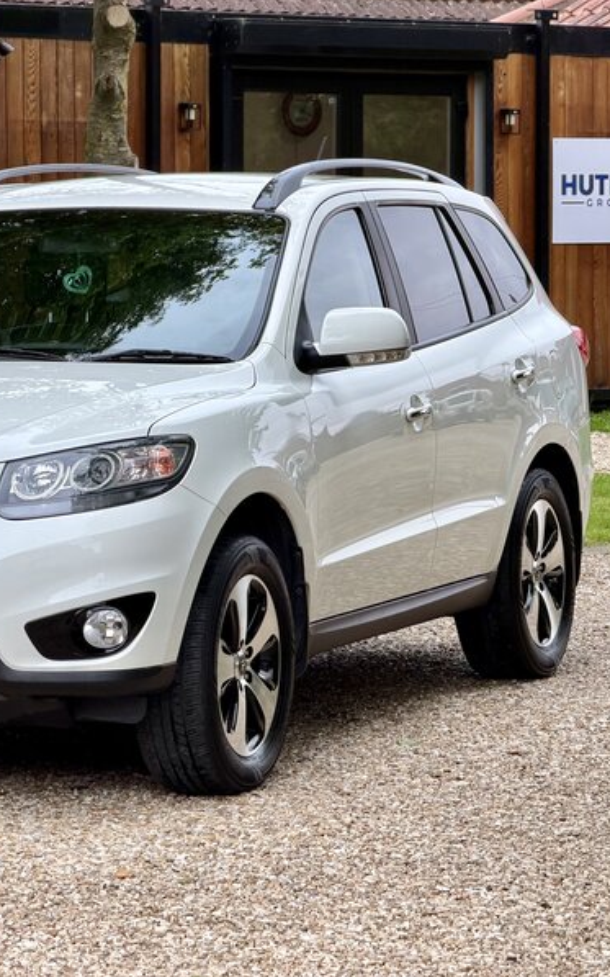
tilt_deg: -3.3
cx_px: 186
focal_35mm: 142
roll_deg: +0.3
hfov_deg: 9.2
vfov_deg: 14.7
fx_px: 3778
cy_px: 488
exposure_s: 1/121
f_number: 2.8
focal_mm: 16.89
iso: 64
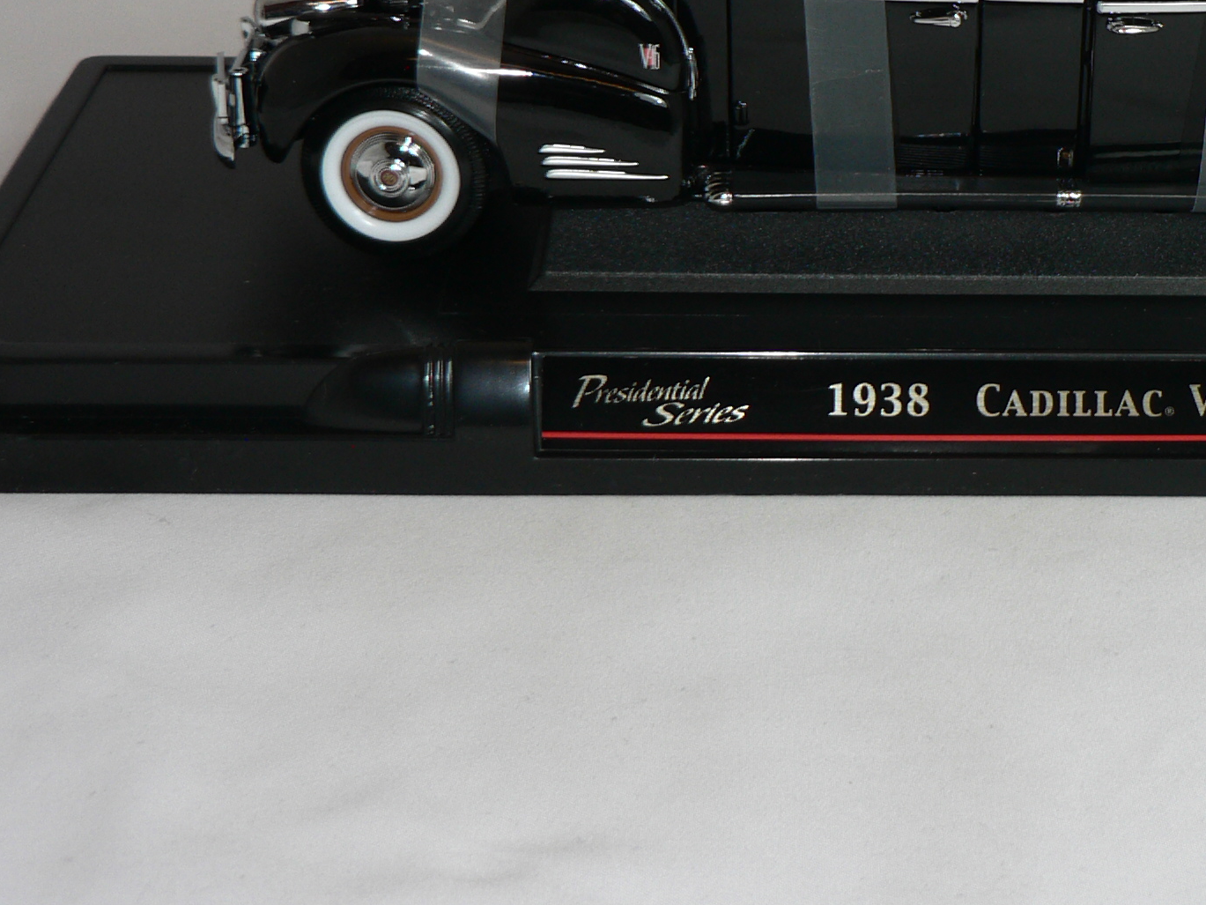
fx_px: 2996
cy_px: 130
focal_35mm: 86
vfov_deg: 17.0
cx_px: 971
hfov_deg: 22.4
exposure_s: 1/60
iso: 80
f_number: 2.8
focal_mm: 7.6
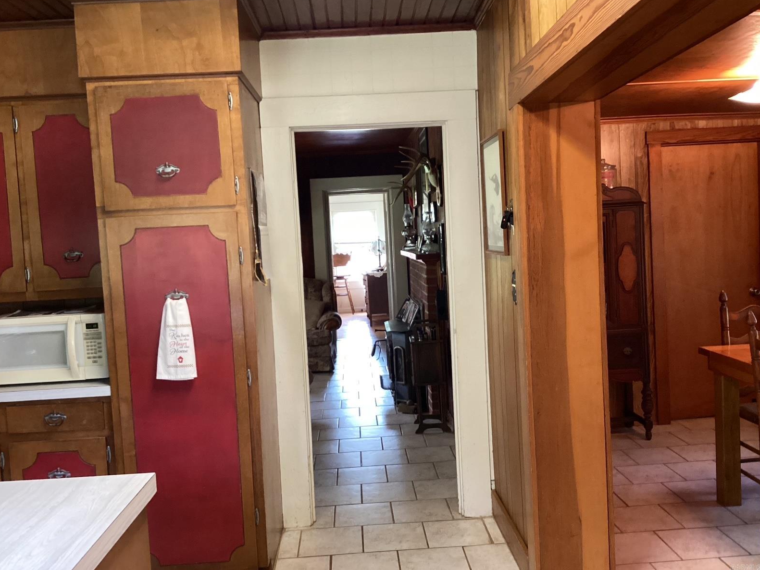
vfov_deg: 44.2
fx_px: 703
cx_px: 386
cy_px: 280
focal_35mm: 32
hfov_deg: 56.8
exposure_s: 1/40
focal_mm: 3.3
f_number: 2.4
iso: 320
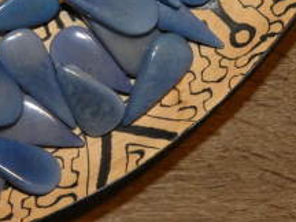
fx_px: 633
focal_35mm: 74
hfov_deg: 25.5
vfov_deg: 19.9
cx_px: 29
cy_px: 84
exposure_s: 1/125
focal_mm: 5.3
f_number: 3.3
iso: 640
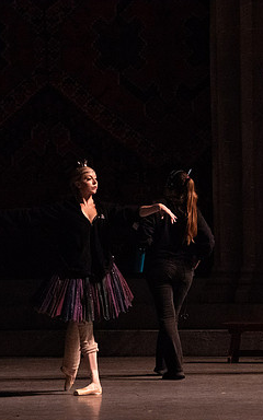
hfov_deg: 4.3
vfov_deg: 6.8
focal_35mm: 308
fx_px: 3532
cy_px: 211
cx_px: 130
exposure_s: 1/320
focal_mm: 200
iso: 25600
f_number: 6.3
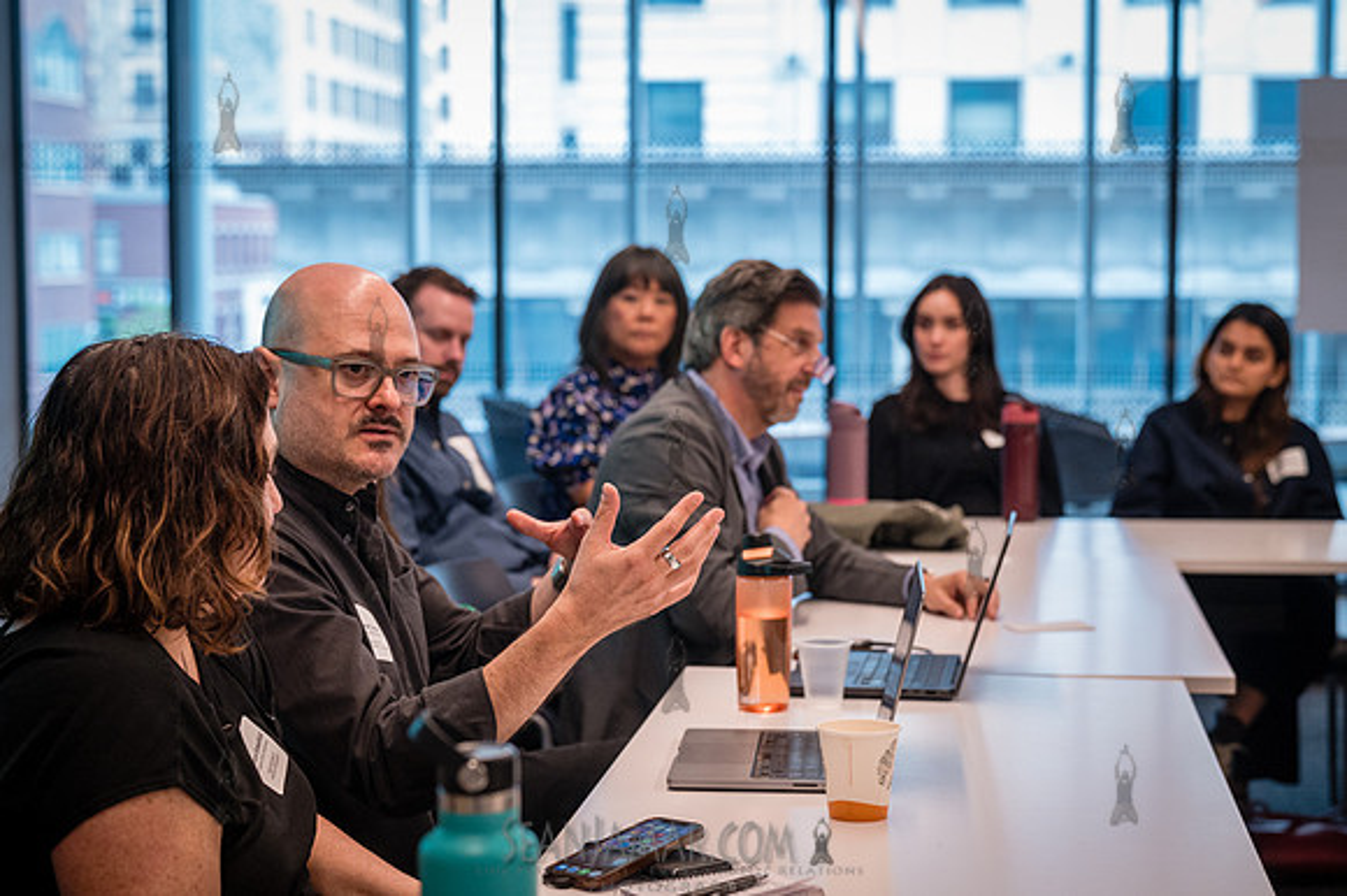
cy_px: 447
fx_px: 2461
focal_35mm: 66
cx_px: 657
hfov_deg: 30.6
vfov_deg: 20.6
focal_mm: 63
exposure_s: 1/200
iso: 2000
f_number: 4
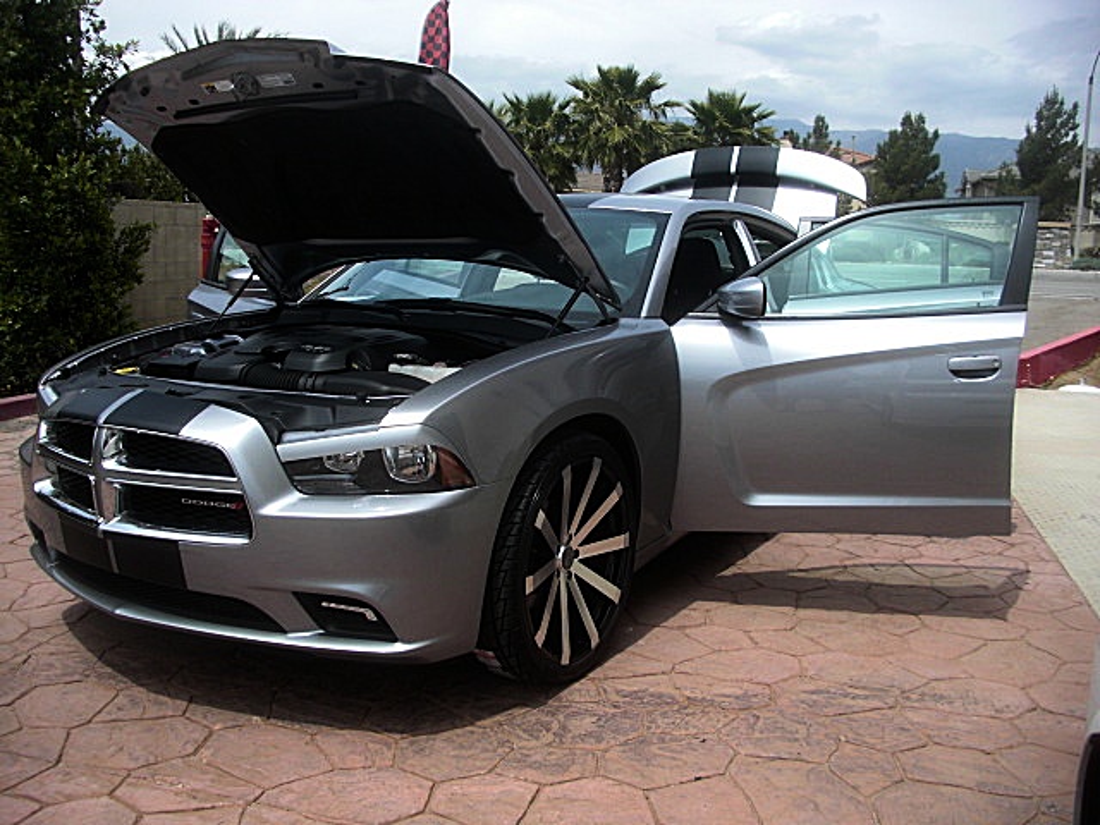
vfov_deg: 39.7
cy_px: 412
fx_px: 1144
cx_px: 550
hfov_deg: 51.4
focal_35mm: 36
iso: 50
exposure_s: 1/800
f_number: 2.8
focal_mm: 6.3
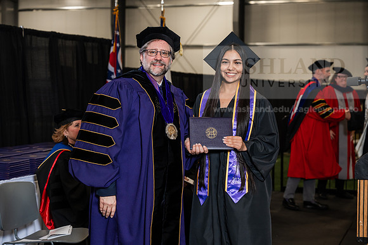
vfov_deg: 19.5
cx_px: 184
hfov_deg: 28.8
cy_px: 122
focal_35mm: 70
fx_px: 716
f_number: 4.5
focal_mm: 70
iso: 1250
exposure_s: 1/200
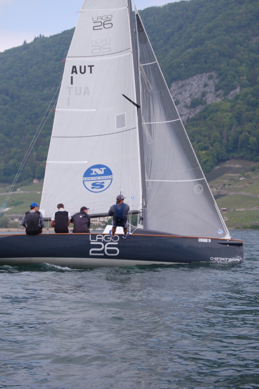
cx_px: 130
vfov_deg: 24.6
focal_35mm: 82
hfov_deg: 16.5
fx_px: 892
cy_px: 194
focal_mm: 55
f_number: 9
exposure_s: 1/320
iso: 200
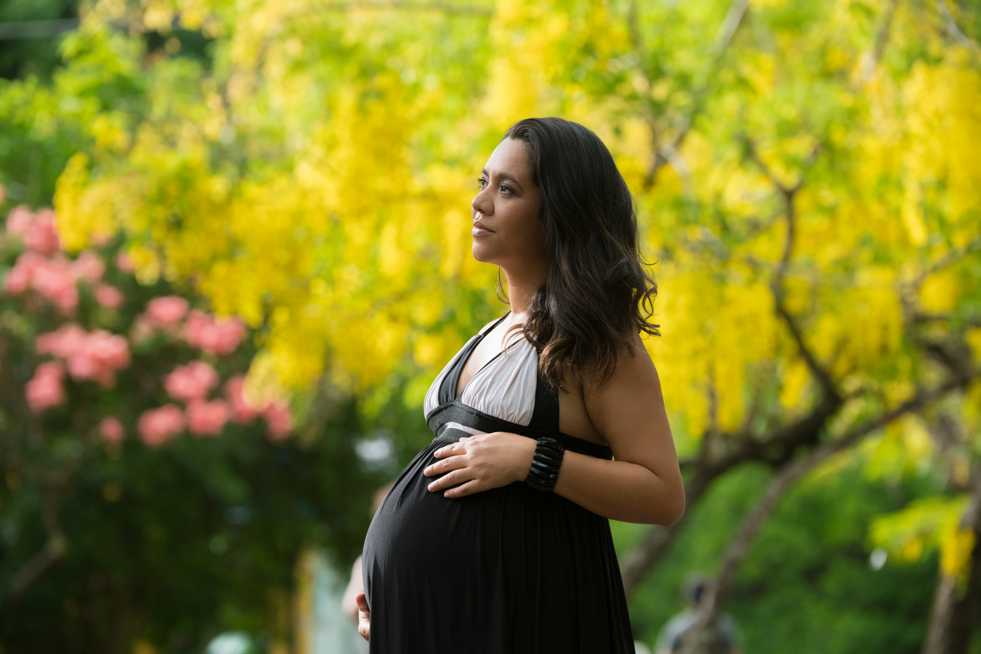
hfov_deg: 13.3
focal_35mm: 154
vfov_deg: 8.9
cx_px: 490
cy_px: 327
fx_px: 4197
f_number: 2.8
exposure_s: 1/400
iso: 250
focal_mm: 102.9
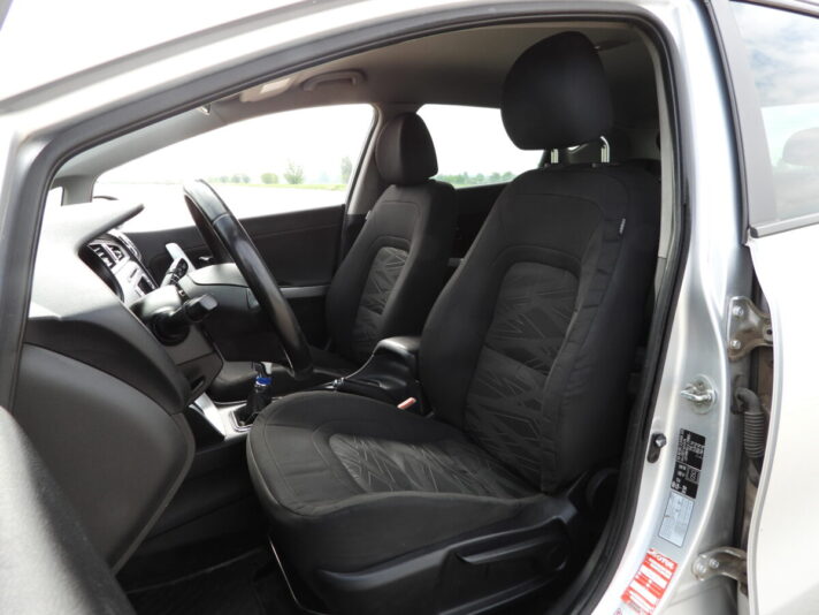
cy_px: 308
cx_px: 410
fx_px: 568
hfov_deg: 71.6
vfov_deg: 56.8
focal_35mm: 24
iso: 100
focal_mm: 4.3
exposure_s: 1/200
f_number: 2.8
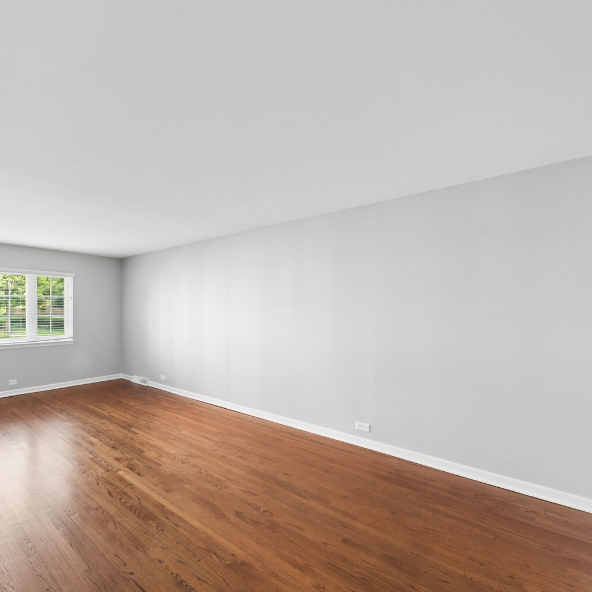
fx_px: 310
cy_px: 293
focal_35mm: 16
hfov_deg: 80.5
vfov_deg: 87.4
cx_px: 146
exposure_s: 1/6
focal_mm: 12
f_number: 8
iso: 400
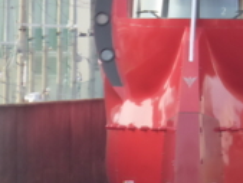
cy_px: 27
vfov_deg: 1.6
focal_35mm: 954
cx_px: 285
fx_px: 6702
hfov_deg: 2.1
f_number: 5.9
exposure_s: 1/200
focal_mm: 60
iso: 500
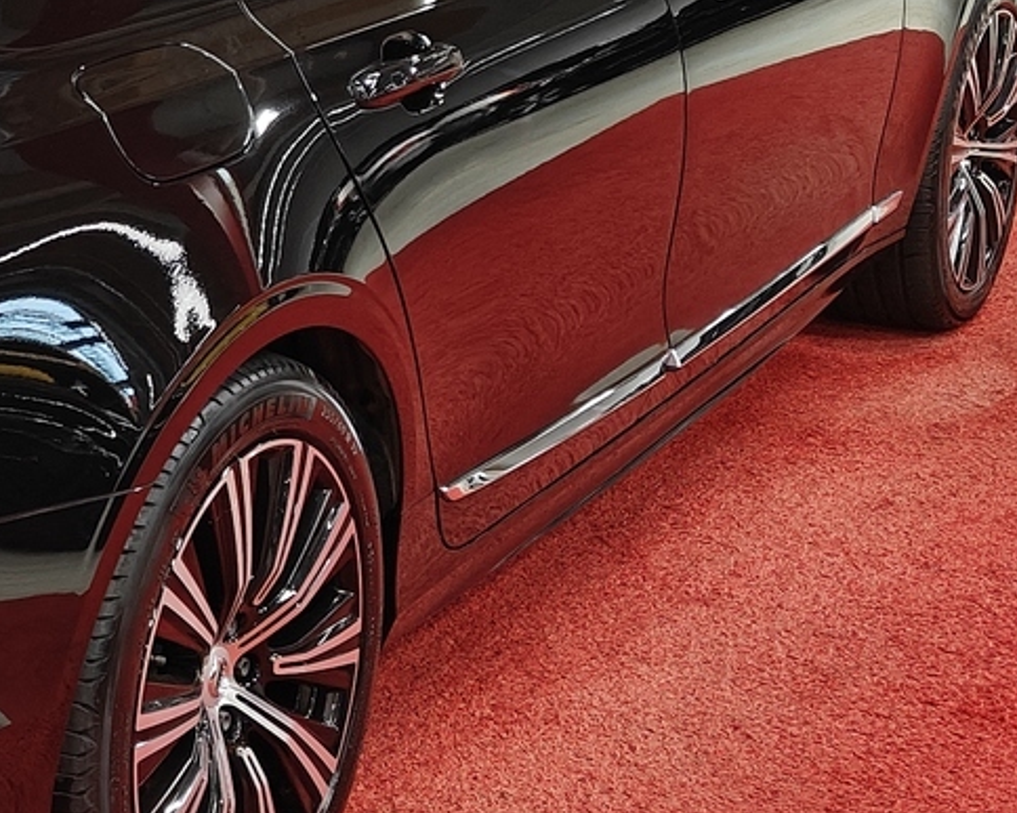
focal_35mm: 93
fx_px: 2799
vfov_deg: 16.5
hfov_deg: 19.0
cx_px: -321
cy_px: 254
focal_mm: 5.59
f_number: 1.8
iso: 100
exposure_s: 1/52
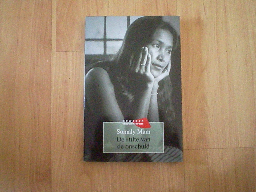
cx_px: 128
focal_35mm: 38
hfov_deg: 49.0
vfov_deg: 37.7
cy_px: 96
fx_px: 281
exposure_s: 1/50
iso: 2295
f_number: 3.1
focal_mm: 6.3
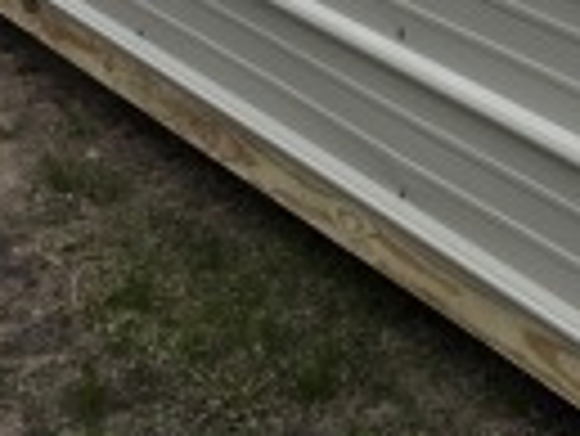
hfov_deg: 15.5
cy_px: -508
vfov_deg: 11.4
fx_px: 1912
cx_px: 944
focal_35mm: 114
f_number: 1.7
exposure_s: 1/2314
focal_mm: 6.3
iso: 80
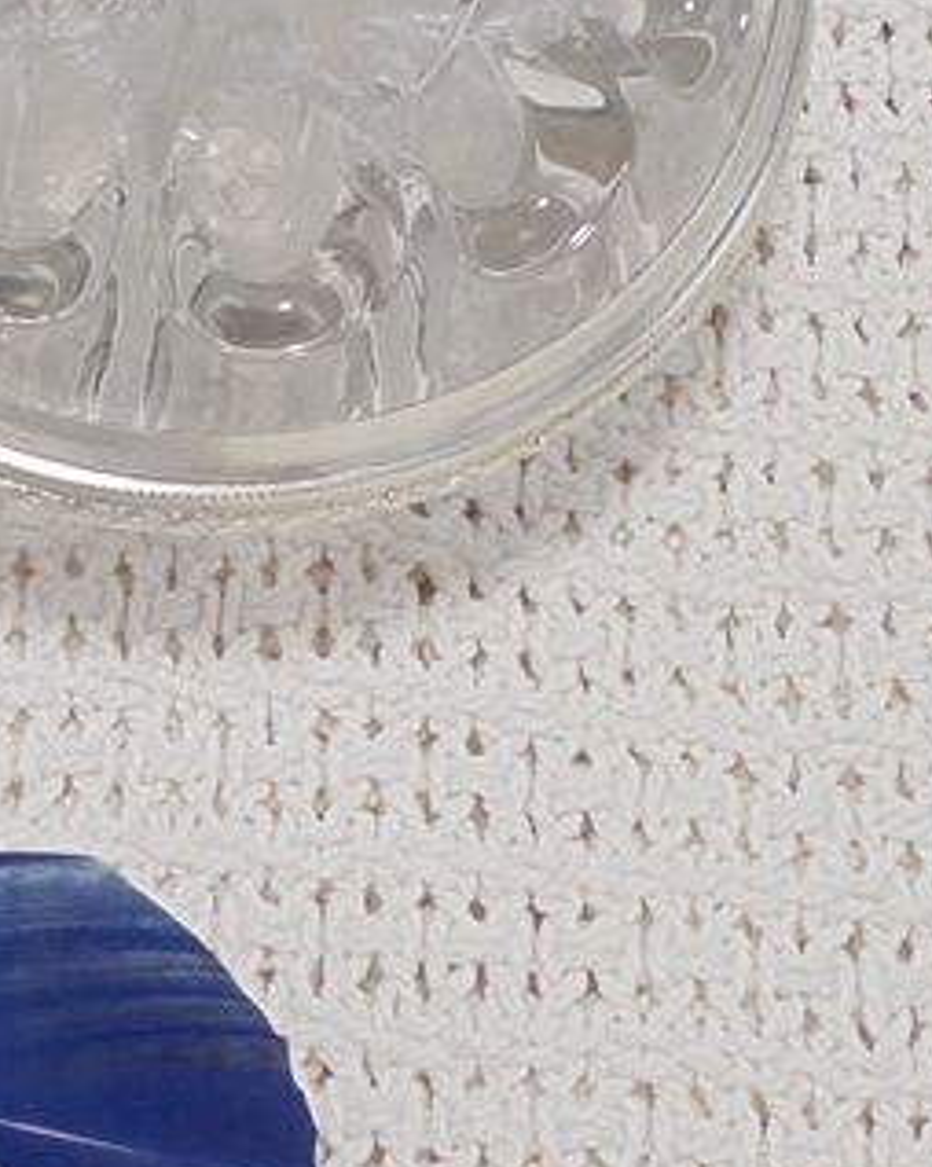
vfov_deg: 20.3
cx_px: -185
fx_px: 3244
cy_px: 316
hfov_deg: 15.7
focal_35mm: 94
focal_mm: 6.1
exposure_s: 1/60
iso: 100
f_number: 4
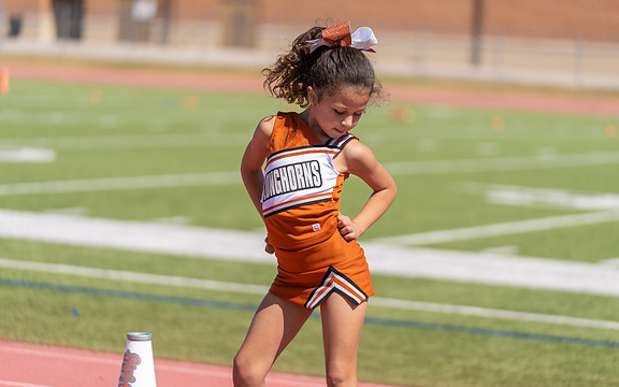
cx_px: 308
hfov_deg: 13.9
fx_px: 2530
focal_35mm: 150
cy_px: 189
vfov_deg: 8.7
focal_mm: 146
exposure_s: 1/2000
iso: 100
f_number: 2.8
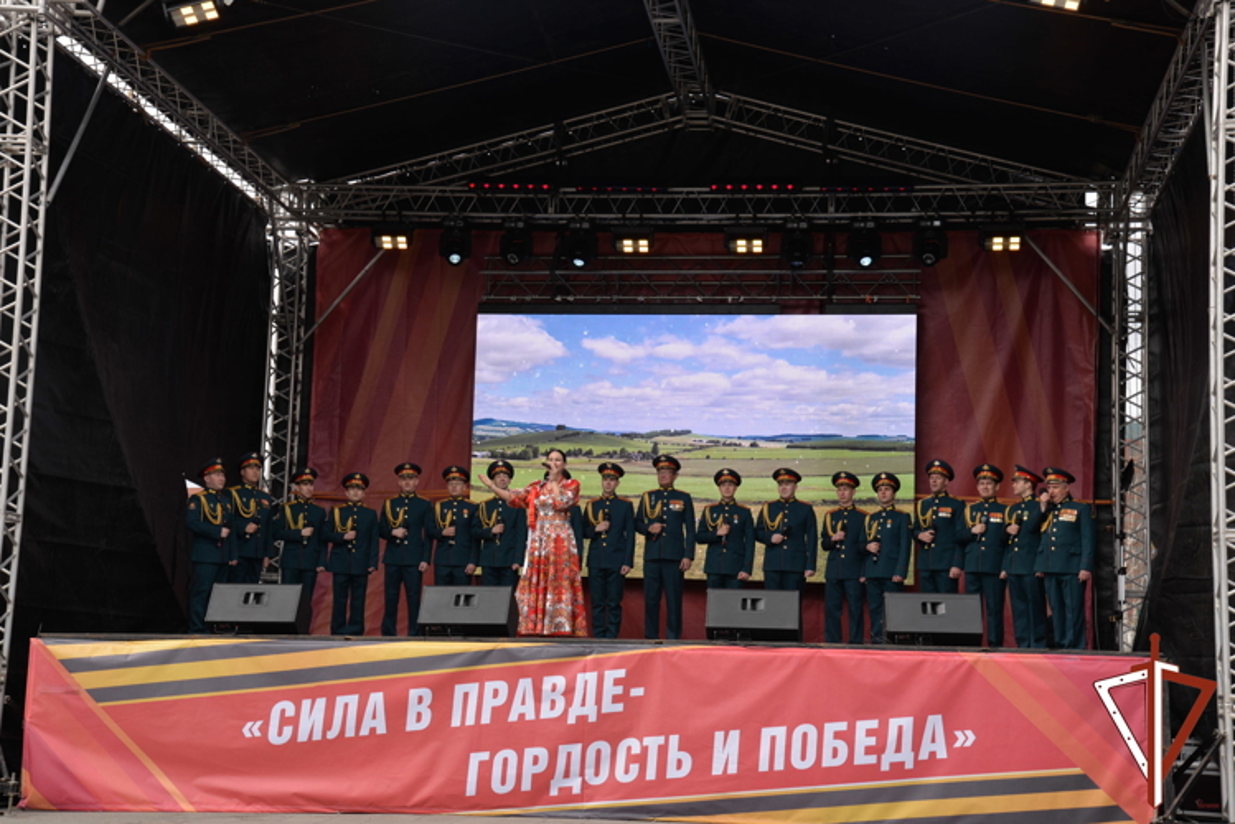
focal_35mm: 58
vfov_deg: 23.4
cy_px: 412
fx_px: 1990
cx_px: 618
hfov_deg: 34.5
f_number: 10
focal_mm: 58
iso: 640
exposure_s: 1/400
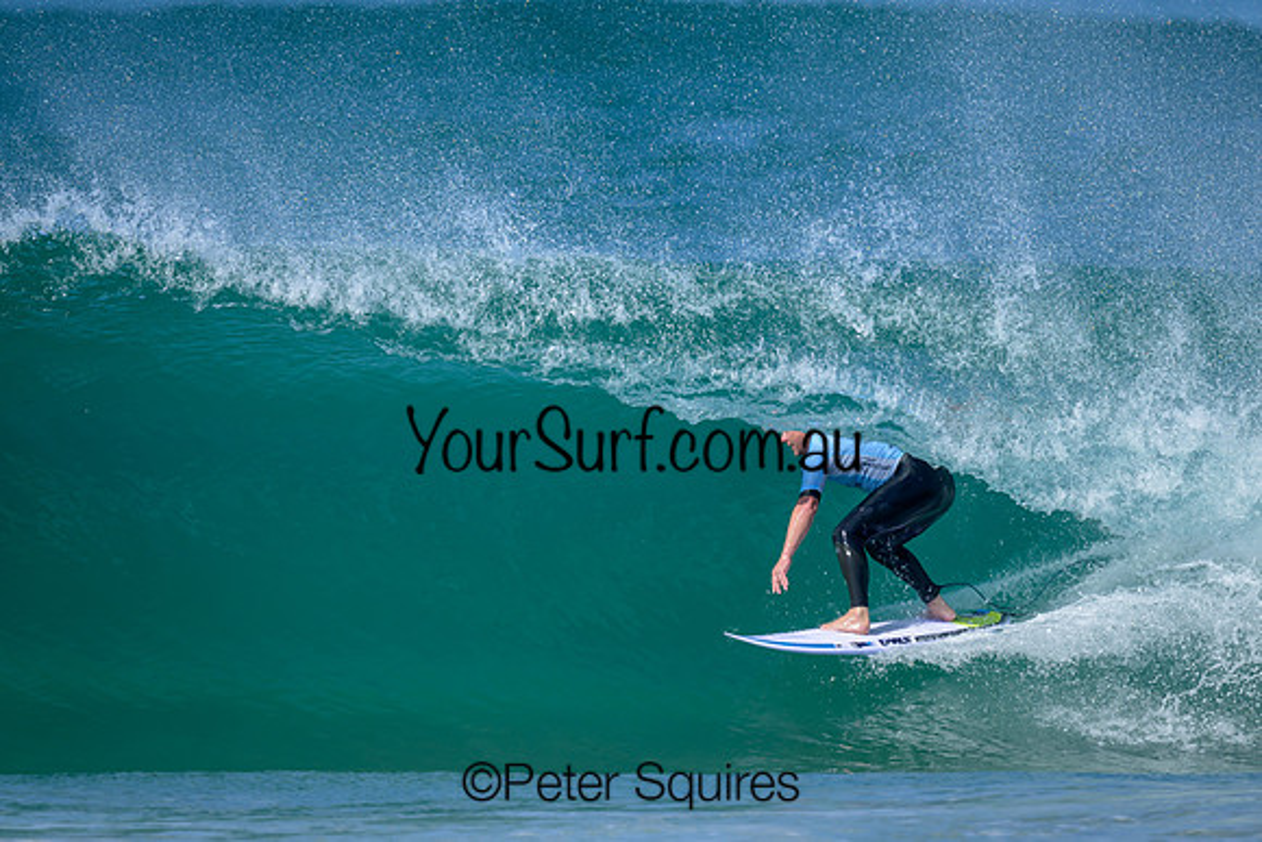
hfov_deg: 2.3
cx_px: 653
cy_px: 379
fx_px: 30861
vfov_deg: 1.6
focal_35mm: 880
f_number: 6.3
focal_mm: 800
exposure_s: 1/2000
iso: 450
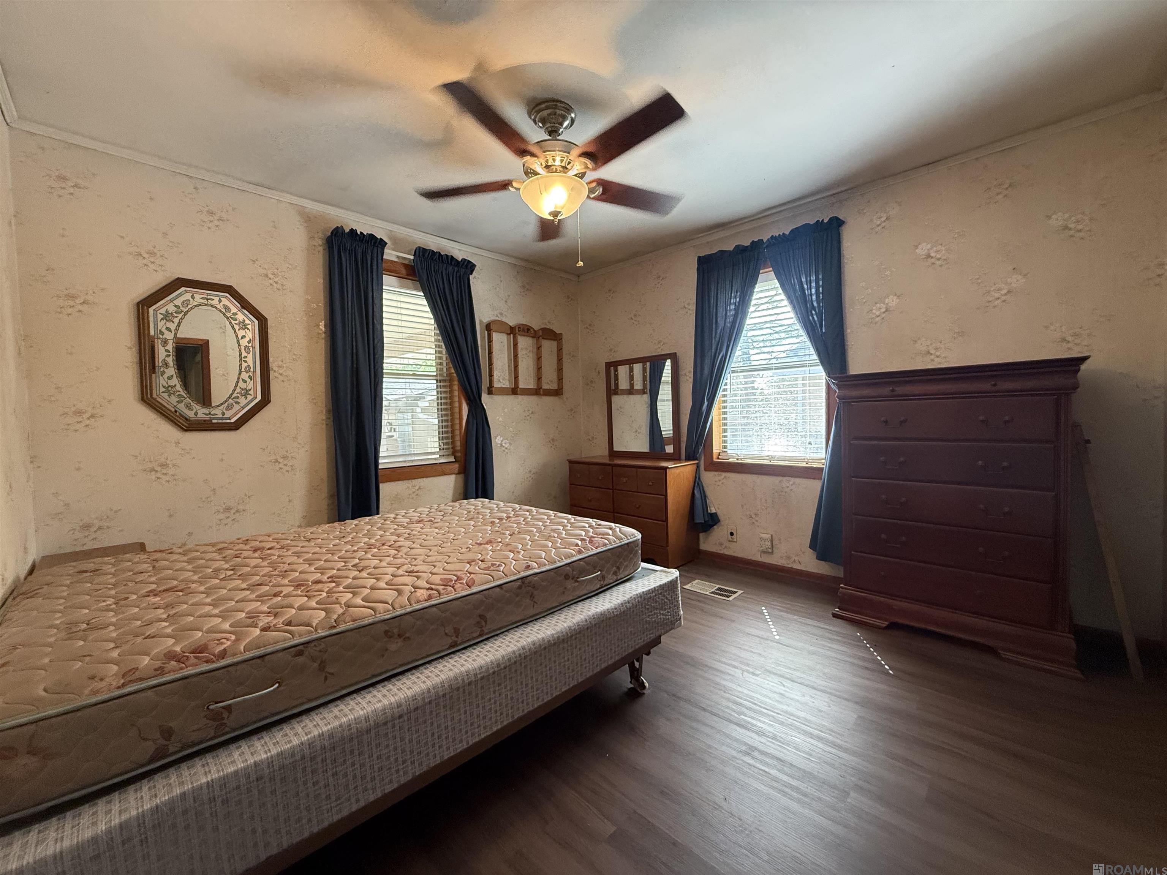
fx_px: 472
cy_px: 438
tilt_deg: -2.1
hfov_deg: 102.1
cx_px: 584
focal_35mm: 14
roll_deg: +1.1
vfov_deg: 85.7
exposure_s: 1/120
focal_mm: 2.22
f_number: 2.2
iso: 500
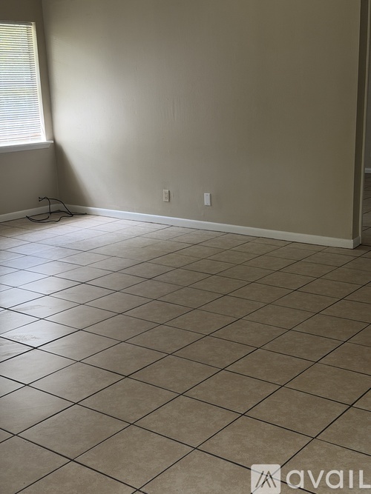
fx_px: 686
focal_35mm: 48
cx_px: 186
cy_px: 247
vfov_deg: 39.7
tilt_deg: -14.3
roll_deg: +2.4
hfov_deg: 30.3
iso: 100
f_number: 1.78
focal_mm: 6.76
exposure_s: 1/71
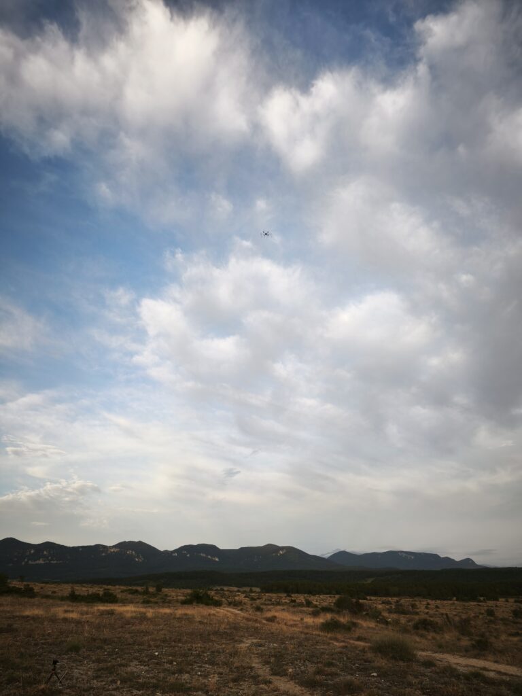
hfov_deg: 58.9
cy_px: 348
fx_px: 462
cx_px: 261
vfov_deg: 73.9
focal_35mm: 23
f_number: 1.7
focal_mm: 5.35
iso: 80
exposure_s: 1/308
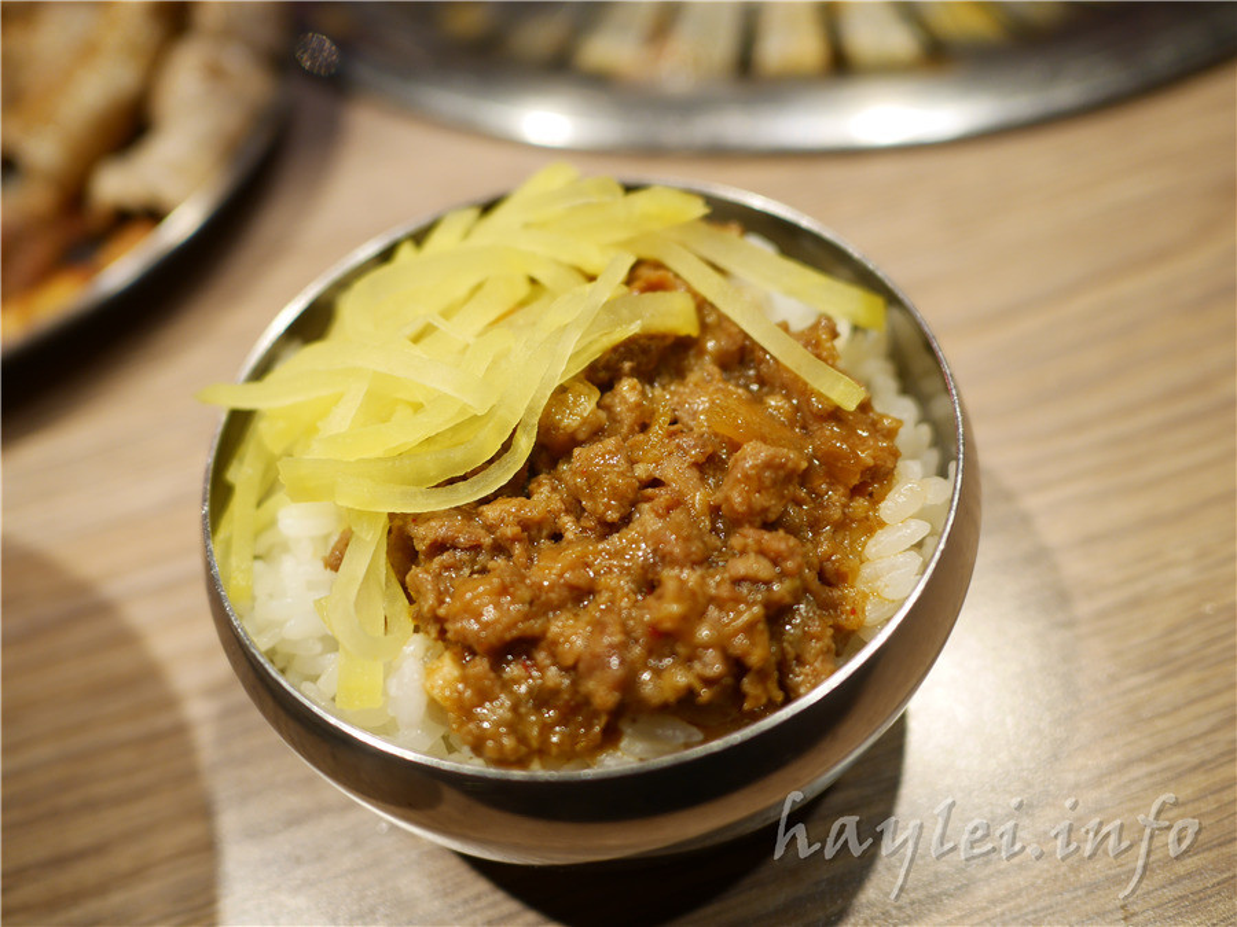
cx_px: 618
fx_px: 1072
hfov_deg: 60.0
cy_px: 464
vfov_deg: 46.8
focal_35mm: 30
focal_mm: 15
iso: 200
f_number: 2
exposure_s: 1/125
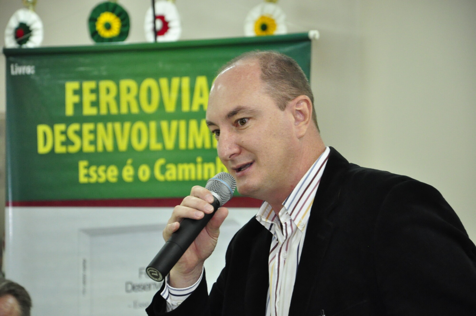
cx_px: 238
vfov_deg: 8.7
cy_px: 158
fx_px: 2080
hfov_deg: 13.1
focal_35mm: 158
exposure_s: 1/100
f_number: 5.6
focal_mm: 105
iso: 2500
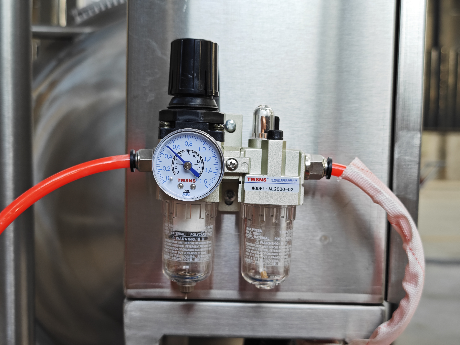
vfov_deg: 31.5
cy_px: 172
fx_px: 611
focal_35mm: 46
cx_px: 230
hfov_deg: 41.2
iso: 250
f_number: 1.9
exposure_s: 1/100
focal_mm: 8.7
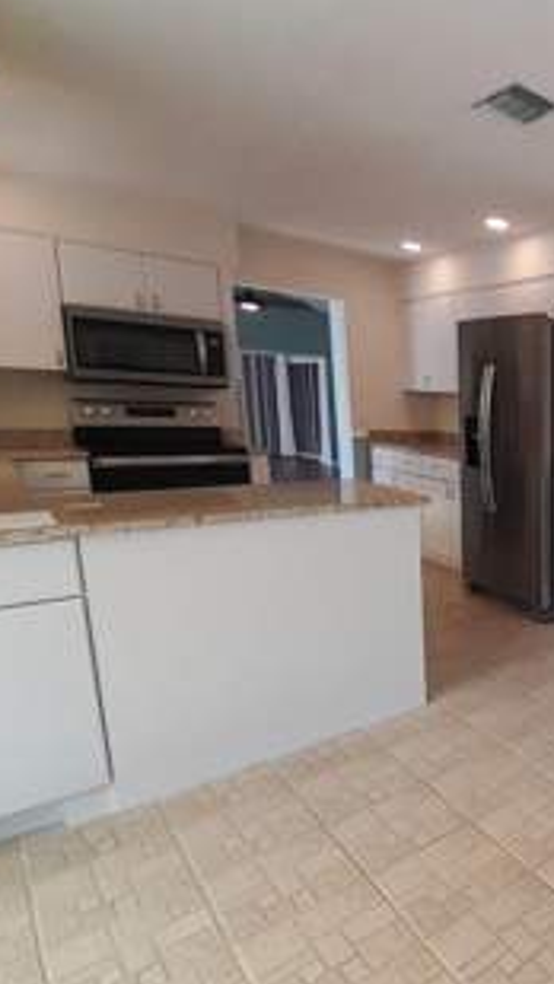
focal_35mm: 22
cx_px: 675
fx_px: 574
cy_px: 490
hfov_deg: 37.7
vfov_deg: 81.2
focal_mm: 1.13
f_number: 2.2
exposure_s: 1/100
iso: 64
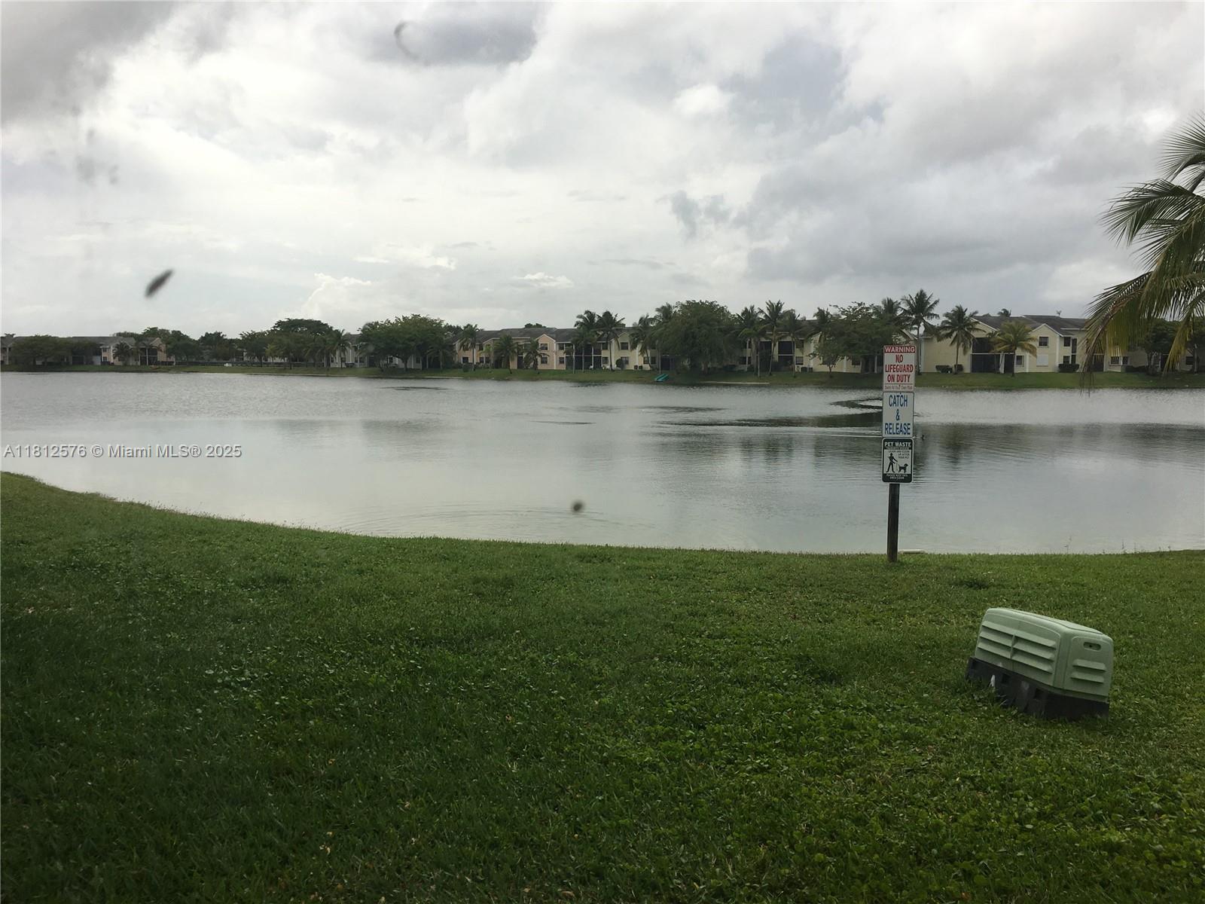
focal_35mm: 29
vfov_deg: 48.2
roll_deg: -0.4
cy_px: 452
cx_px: 602
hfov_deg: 61.7
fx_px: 1010
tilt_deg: -4.3
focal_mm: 4.15
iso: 25
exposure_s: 1/1040
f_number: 2.2
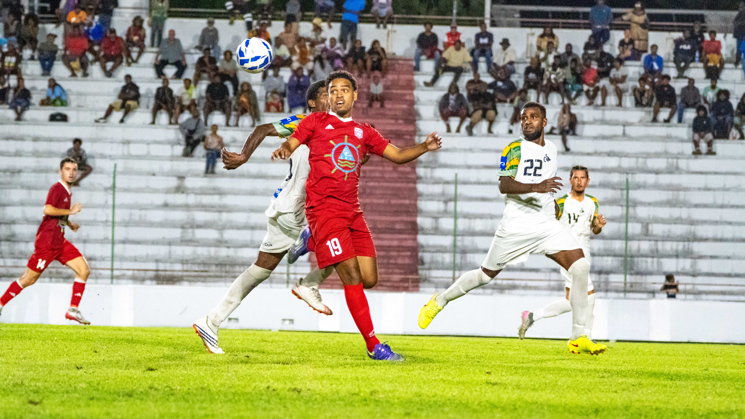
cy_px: 189
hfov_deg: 10.4
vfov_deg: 5.8
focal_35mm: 208
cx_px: 373
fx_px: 4109
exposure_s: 1/1000
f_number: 5
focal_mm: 132
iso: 8000
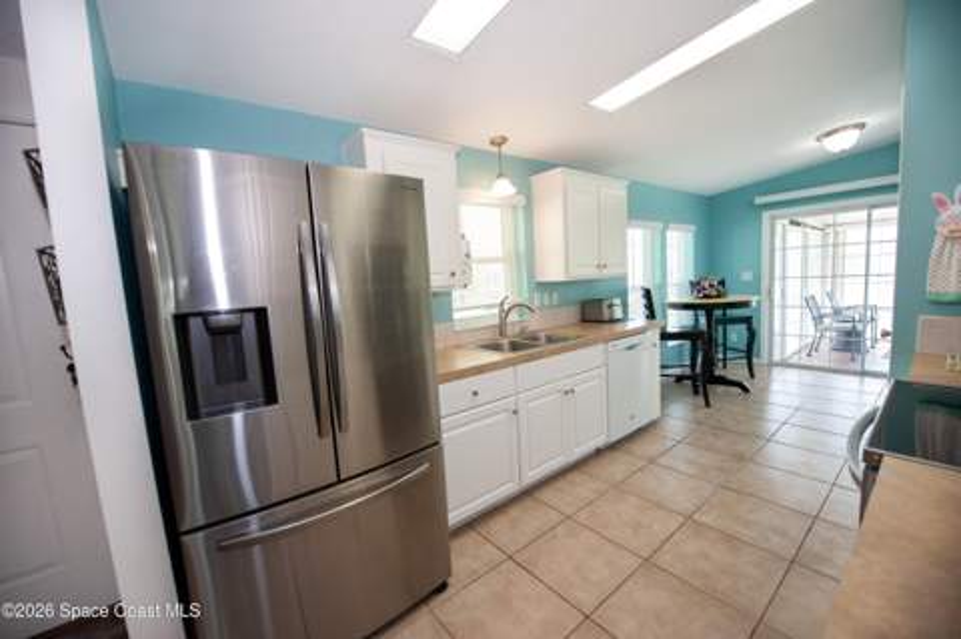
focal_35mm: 14
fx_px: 373
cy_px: 320
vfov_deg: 81.1
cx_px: 480
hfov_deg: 104.3
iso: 1250
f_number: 3.2
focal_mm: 14
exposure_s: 1/640
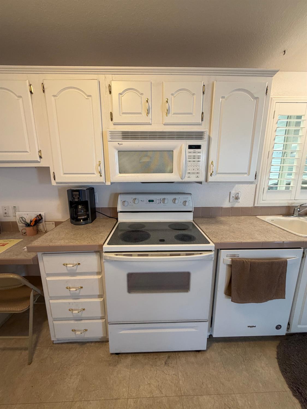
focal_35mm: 14
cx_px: 154
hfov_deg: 85.7
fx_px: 165
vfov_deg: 102.0
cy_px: 204
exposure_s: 1/60
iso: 200
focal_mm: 2.22
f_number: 2.2
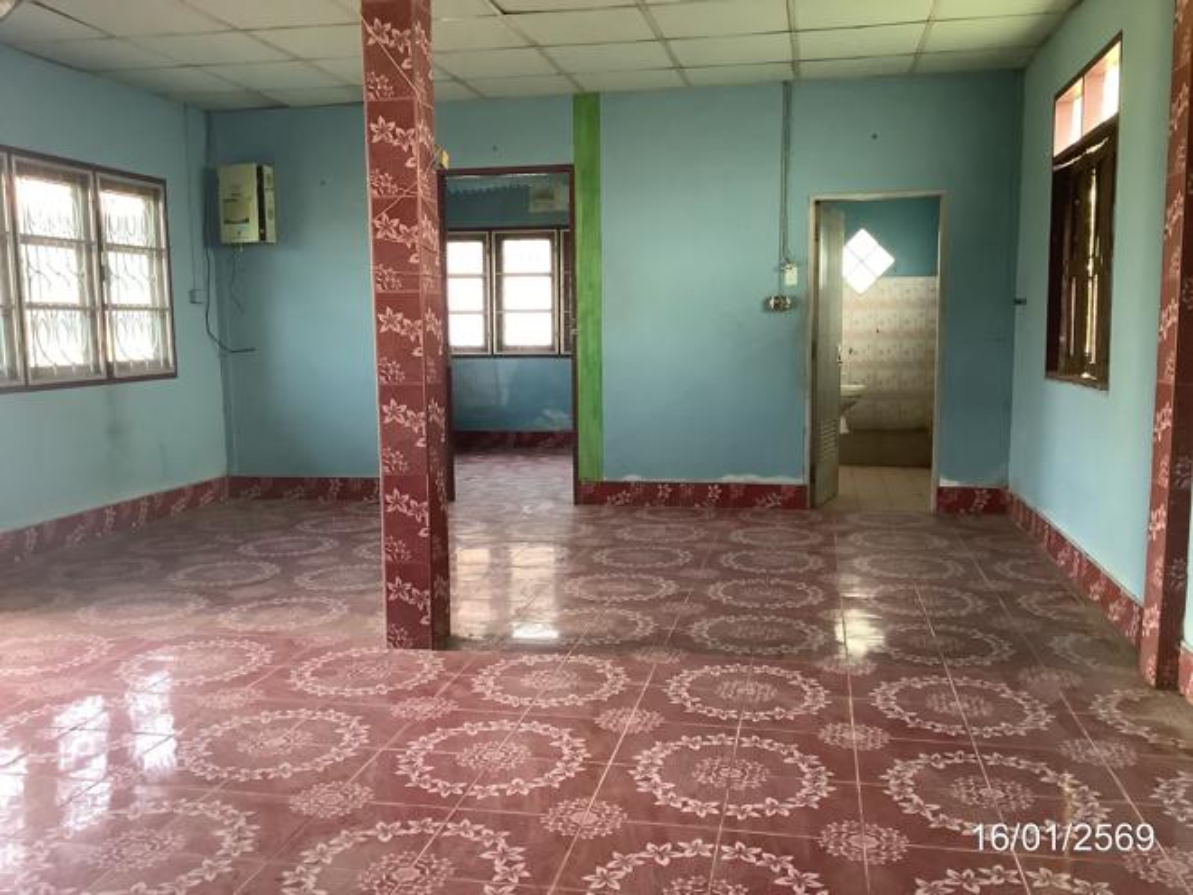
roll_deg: +0.4
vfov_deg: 45.4
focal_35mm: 31
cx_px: 596
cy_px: 448
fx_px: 1068
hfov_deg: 58.4
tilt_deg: -6.5
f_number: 2.4
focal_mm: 3.3
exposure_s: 1/40
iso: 250
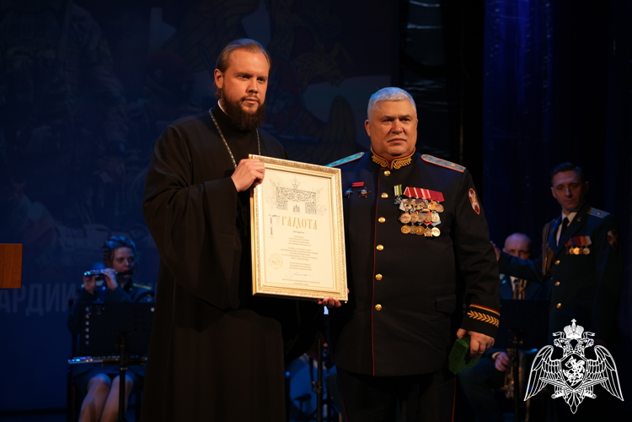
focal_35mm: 63
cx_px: 316
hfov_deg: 31.7
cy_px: 211
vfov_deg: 21.4
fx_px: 1113
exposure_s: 1/125
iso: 200
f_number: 3.2
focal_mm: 63.4
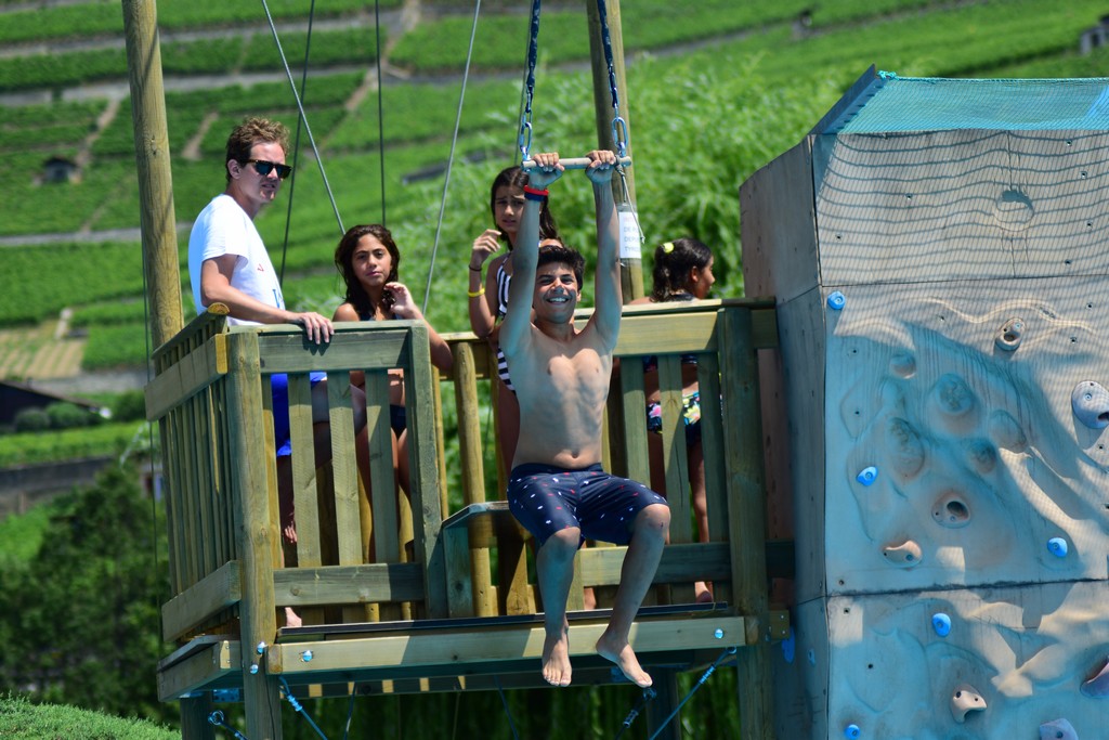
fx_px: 6239
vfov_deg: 6.8
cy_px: 370
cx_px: 554
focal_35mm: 202
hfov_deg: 10.2
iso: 180
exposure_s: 1/1250
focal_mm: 135
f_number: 4.2
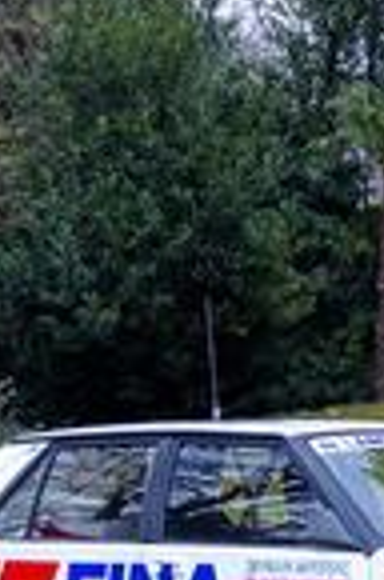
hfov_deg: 9.2
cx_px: 522
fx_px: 2331
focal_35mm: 145
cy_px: 308
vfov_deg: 14.2
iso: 2000
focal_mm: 35
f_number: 5
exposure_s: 1/80
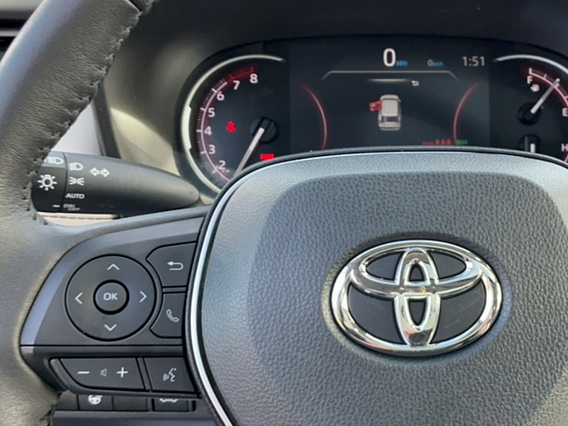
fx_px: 738
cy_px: 198
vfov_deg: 32.2
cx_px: 397
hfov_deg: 41.3
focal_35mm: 45
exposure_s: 1/60
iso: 32
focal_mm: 3
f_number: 1.8
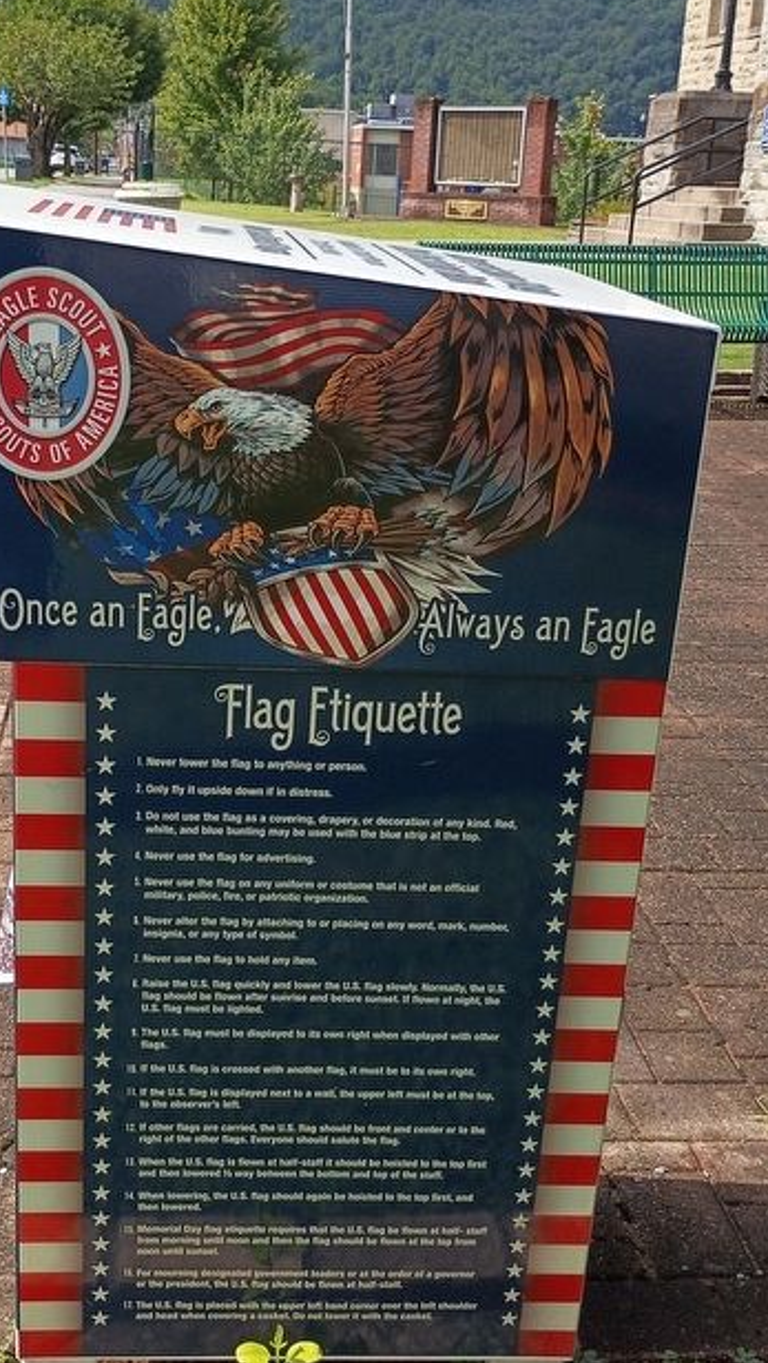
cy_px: 673
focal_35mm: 41
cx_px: 246
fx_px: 1483
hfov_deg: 28.8
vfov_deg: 49.4
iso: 101
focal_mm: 4.27
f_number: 1.8
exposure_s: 1/862
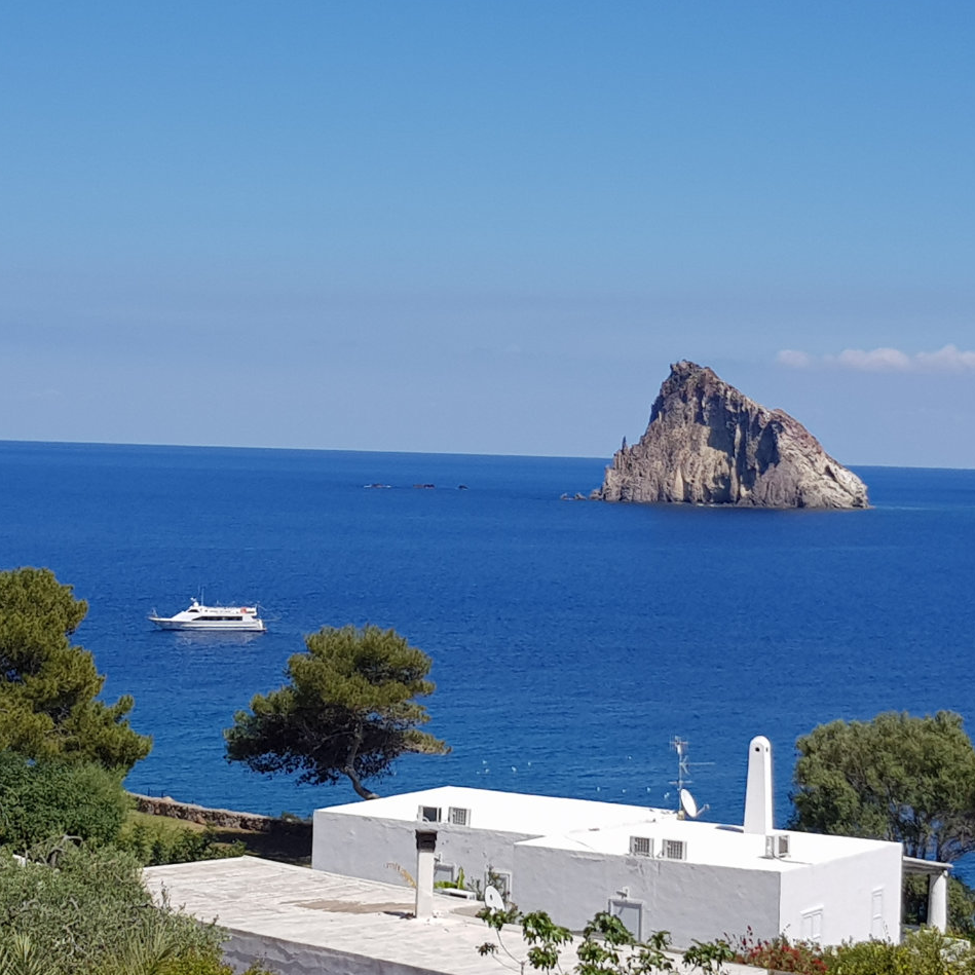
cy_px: 483
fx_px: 988
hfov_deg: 52.5
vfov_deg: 52.5
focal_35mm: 31
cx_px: 503
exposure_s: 1/3040
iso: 40
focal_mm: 4.2
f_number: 1.7
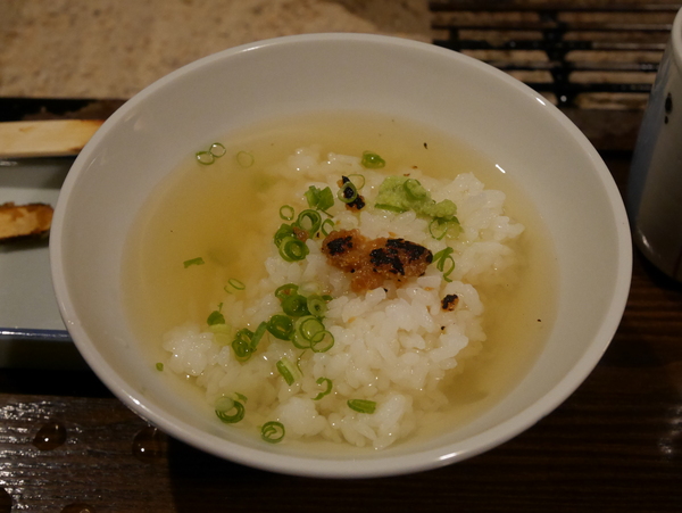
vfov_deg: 28.1
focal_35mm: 52
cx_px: 341
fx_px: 1025
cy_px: 256
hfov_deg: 36.8
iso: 3200
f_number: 5.3
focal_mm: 26
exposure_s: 1/25
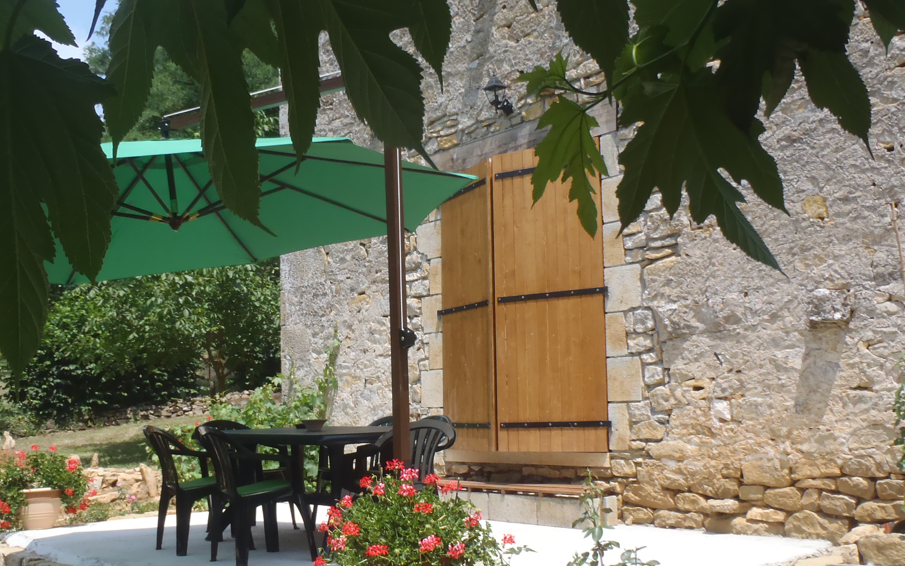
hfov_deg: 47.2
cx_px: 458
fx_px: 1036
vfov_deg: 30.5
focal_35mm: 42
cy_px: 316
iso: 100
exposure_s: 1/60
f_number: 10
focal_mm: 5
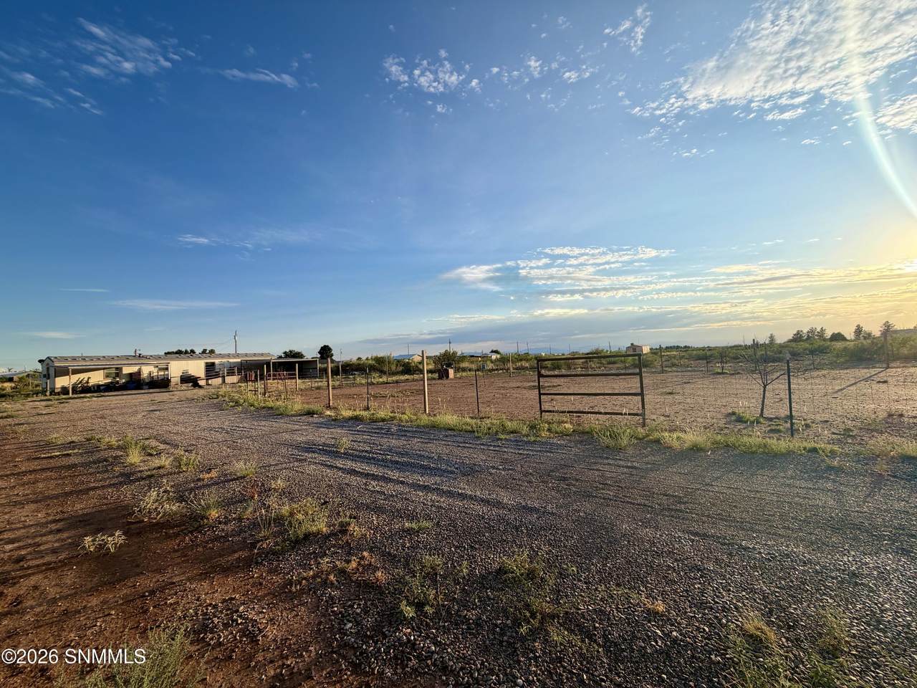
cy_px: 344
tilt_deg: +2.0
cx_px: 458
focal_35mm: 14
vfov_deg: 85.7
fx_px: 371
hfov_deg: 102.1
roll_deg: +3.4
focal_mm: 2.22
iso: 25
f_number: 2.2
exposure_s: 1/770
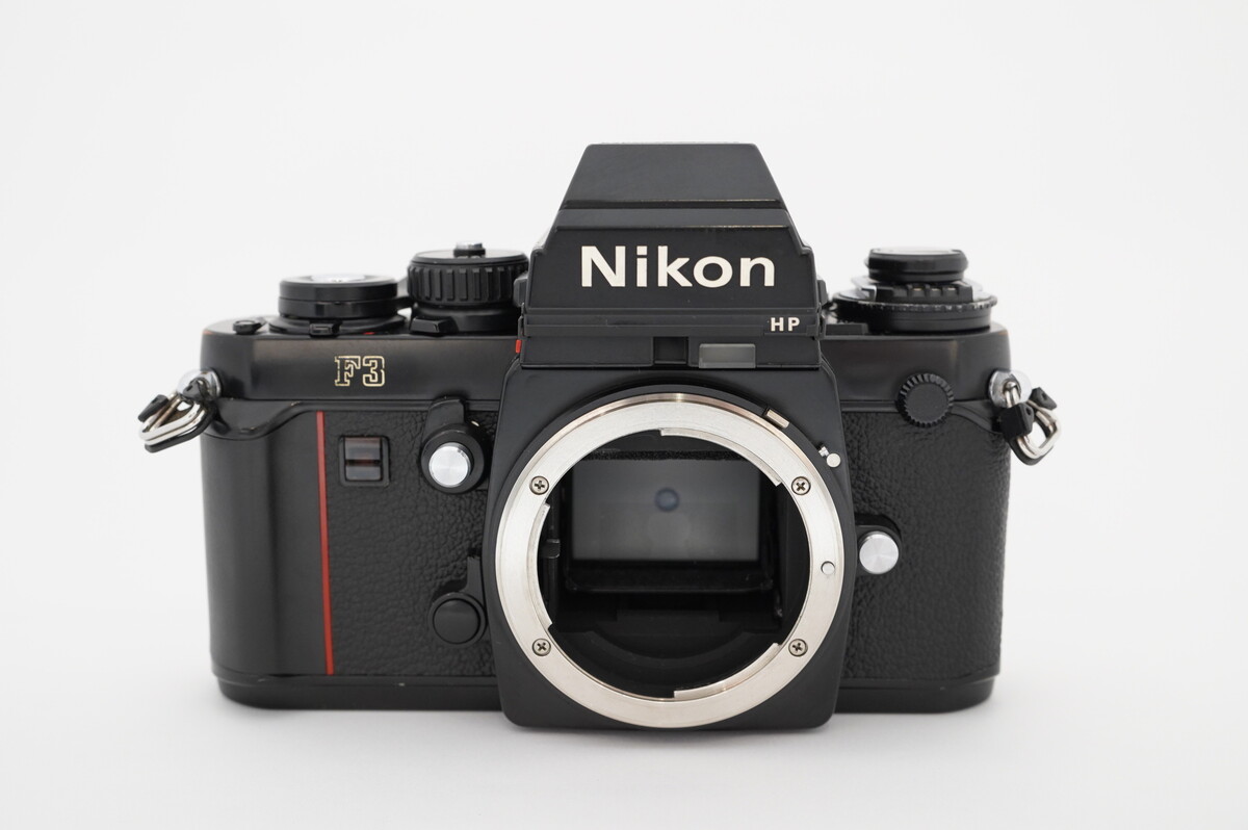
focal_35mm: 40
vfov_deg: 33.3
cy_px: 415
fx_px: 1385
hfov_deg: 48.5
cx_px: 624
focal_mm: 40
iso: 2000
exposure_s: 1/40
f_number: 8
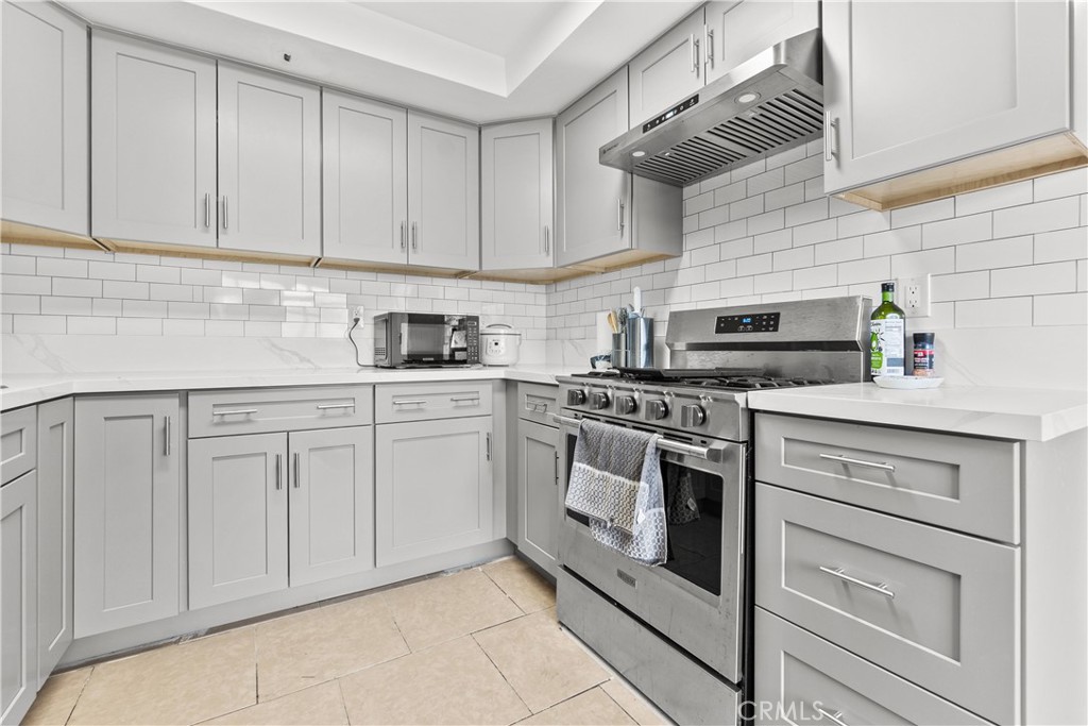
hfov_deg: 100.4
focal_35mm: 15
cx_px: 544
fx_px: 453
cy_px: 363
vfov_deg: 77.3
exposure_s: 1/1.25
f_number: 8
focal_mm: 10
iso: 400
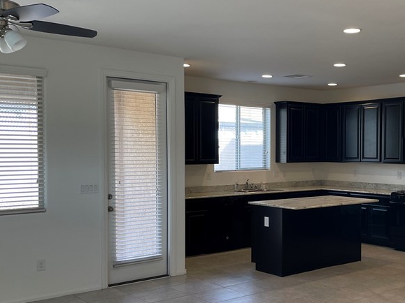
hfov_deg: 40.4
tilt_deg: -1.8
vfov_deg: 31.4
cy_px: 177
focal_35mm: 46
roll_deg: +0.1
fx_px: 538
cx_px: 290
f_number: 1.6
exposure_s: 1/120
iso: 80
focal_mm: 4.2
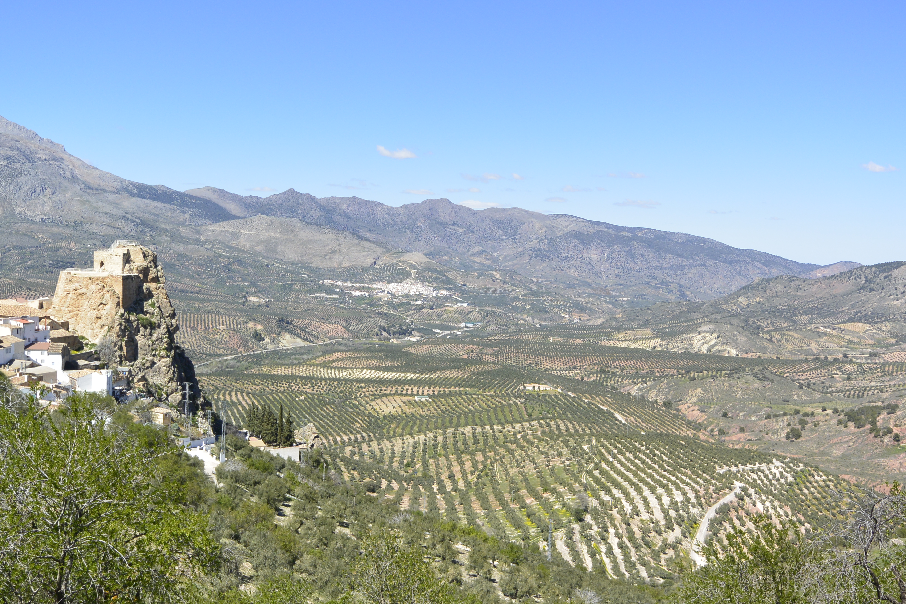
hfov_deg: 54.4
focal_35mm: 35
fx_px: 881
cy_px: 302
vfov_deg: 37.9
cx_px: 453
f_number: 5.6
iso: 160
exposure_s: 1/640
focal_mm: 13
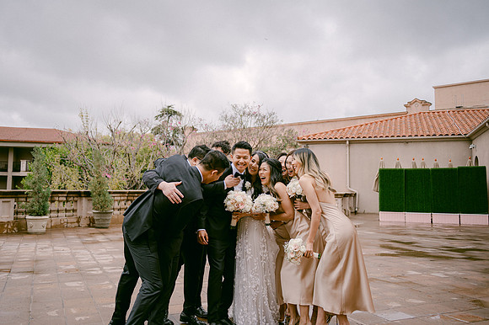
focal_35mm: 31
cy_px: 154
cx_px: 225
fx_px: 418
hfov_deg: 60.5
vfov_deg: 42.5
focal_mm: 28
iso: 100
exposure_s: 1/1250
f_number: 2.8
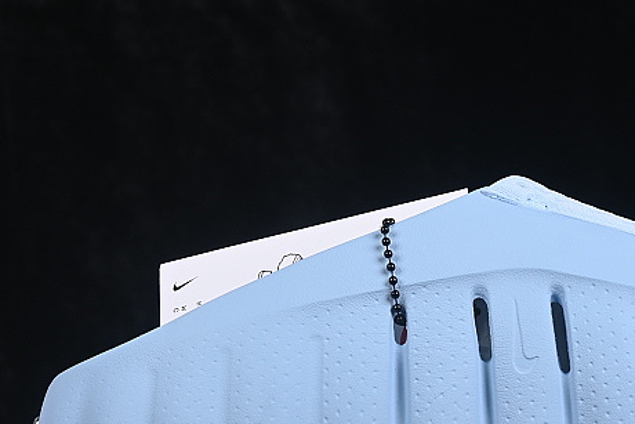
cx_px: 502
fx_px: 3105
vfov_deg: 7.8
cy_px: 213
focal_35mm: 176
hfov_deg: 11.6
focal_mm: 50
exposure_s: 1/80
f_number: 8
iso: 160
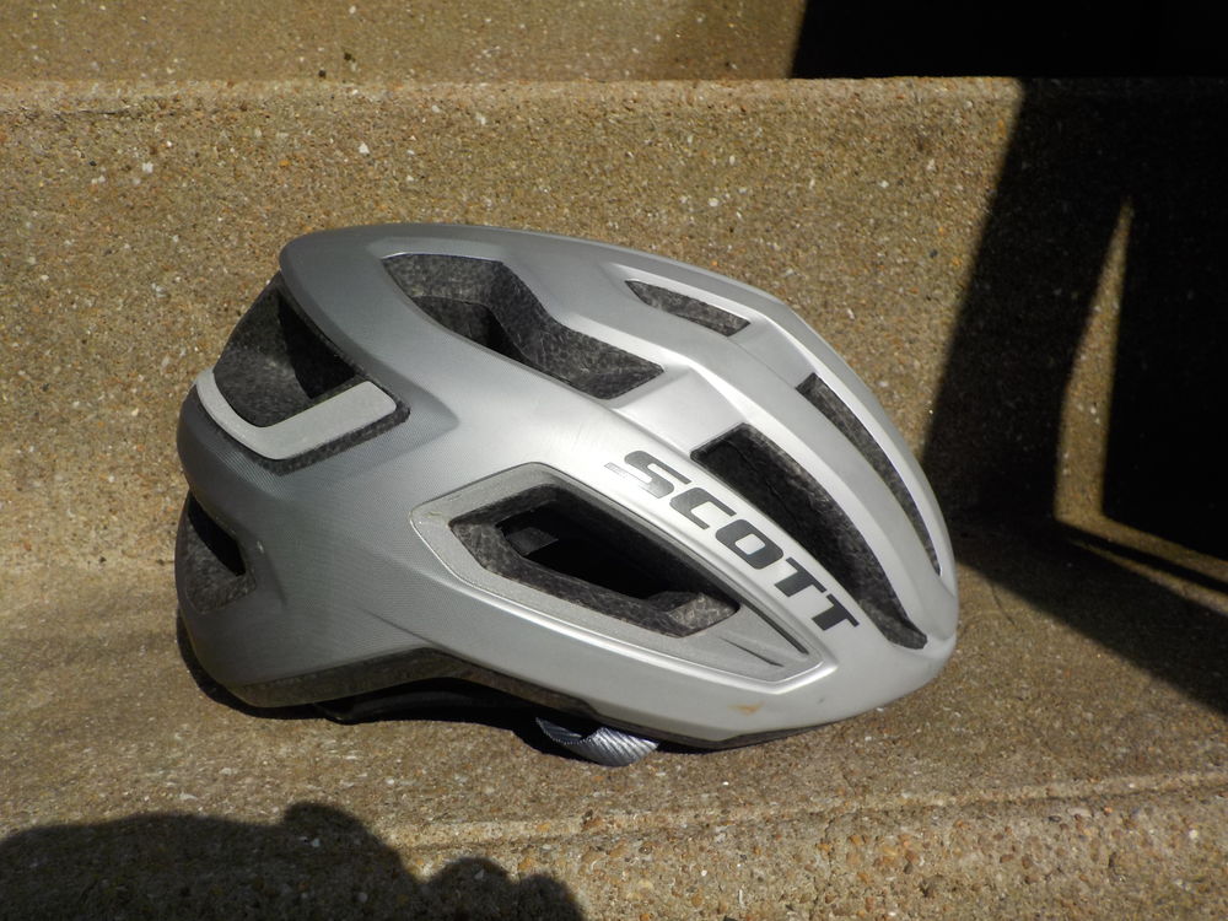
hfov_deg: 60.0
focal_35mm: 30
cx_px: 614
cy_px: 460
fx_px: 1064
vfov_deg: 46.8
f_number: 6.6
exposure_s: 1/800
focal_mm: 4.1
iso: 125
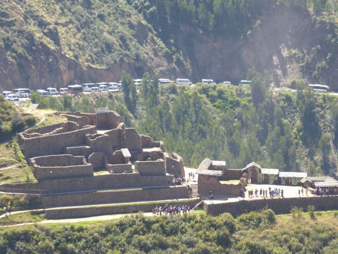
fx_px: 2627
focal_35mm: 269
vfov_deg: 5.5
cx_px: 171
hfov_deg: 7.4
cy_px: 127
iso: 100
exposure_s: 1/80
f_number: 5.6
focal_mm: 41.4
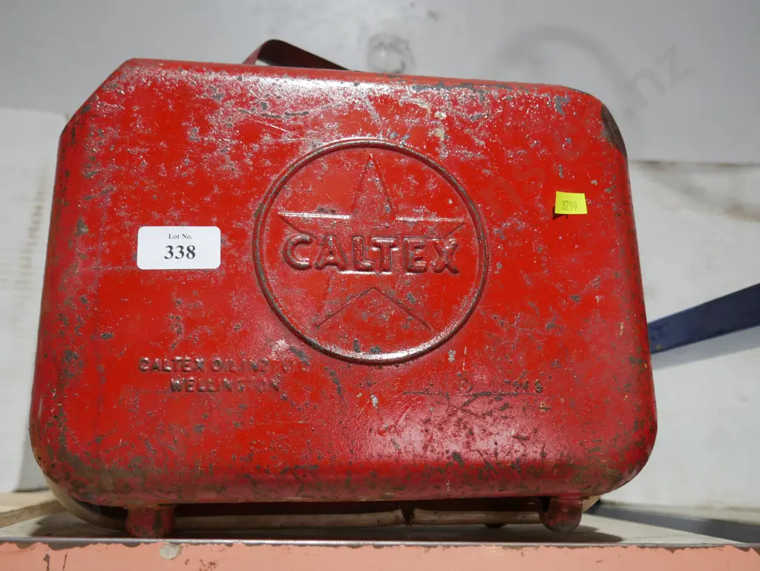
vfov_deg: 41.8
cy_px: 286
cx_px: 380
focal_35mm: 34
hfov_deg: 53.9
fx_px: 747
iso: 400
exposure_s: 1/60
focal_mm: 17
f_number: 4
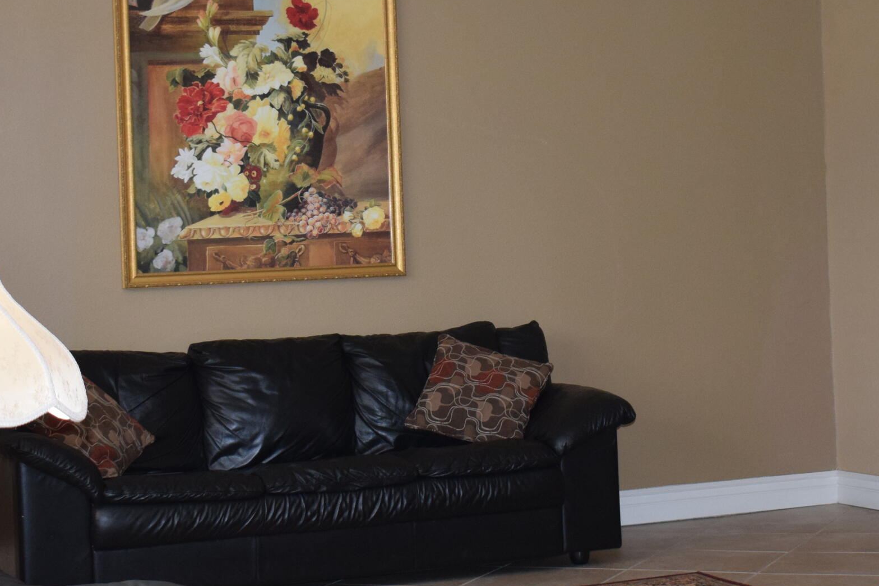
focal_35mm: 89
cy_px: 220
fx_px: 2172
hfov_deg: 22.9
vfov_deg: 15.3
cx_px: 451
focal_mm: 31
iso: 1100
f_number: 4.2
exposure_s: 1/60
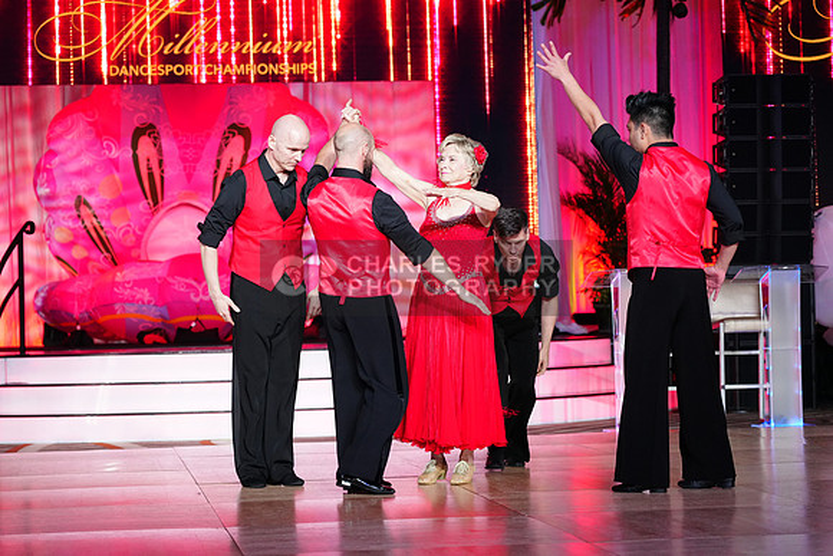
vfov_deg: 14.0
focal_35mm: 98
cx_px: 416
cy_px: 278
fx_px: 2268
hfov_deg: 20.8
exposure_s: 1/400
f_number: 4
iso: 2500
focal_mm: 98
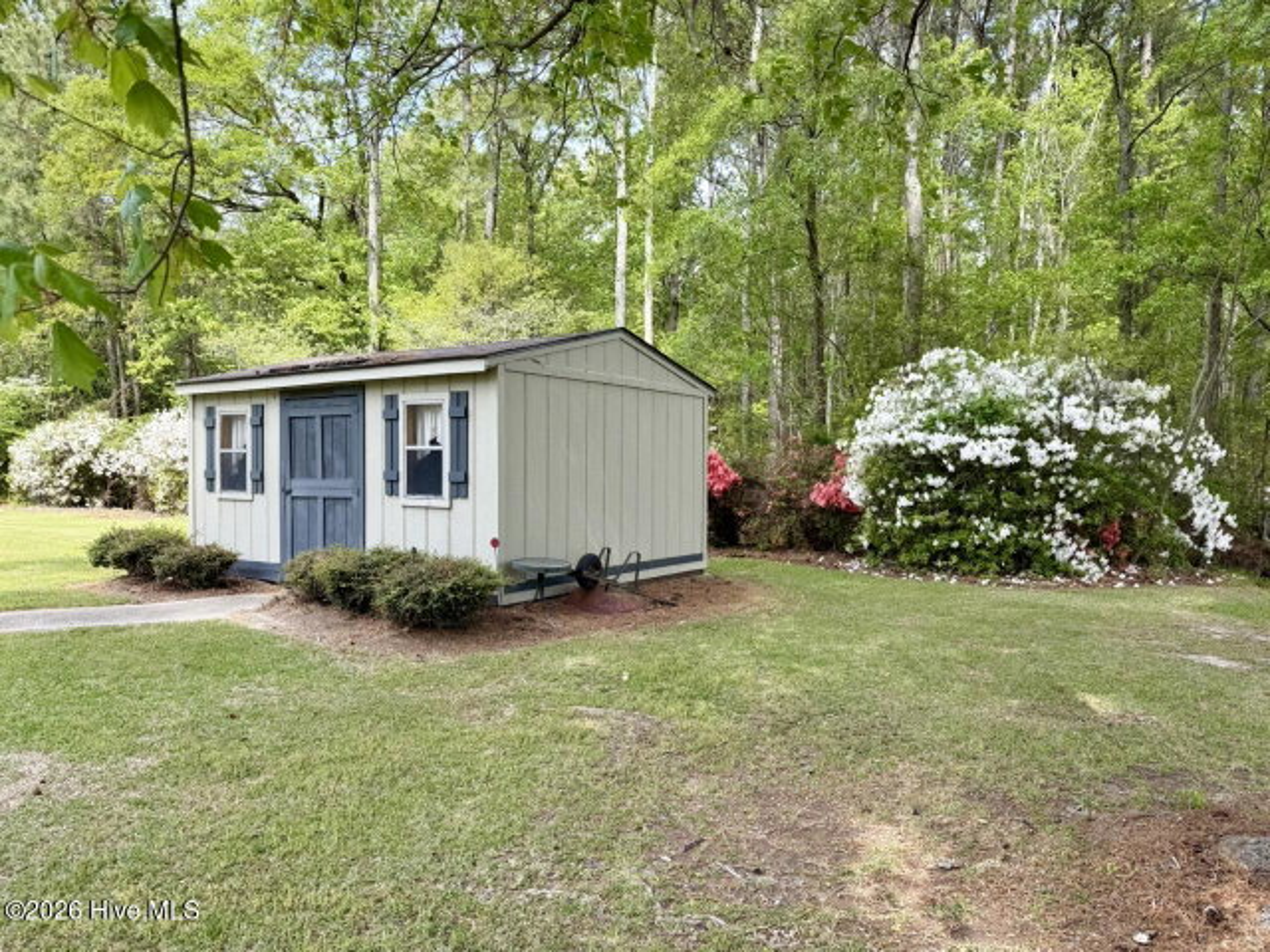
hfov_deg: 71.6
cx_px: 635
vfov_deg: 56.8
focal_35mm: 24
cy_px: 476
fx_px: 881
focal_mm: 6.76
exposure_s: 1/858
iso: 80
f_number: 1.78
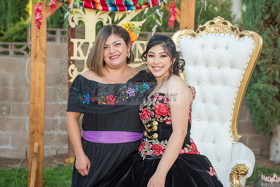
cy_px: 94
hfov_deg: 32.4
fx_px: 482
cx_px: 140
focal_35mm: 62
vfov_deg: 21.9
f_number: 4.5
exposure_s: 1/200
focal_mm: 62
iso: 400
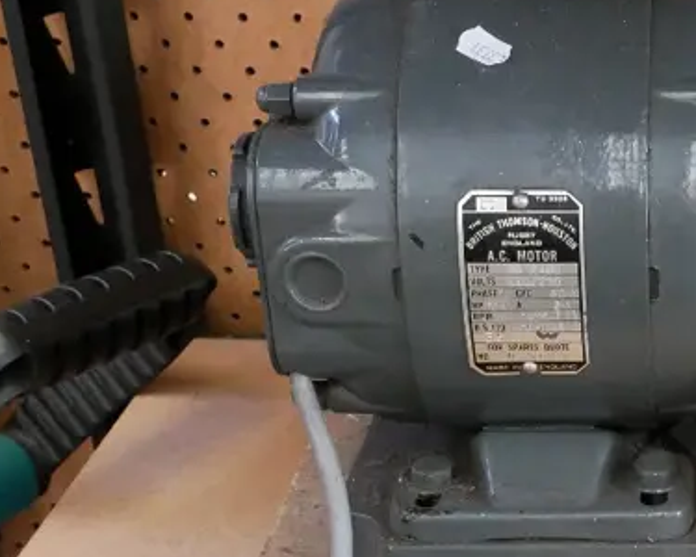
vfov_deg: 19.1
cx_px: 787
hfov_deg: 22.4
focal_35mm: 80
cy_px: 400
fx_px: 1648
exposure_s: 1/50
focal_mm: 15
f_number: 5.6
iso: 3200
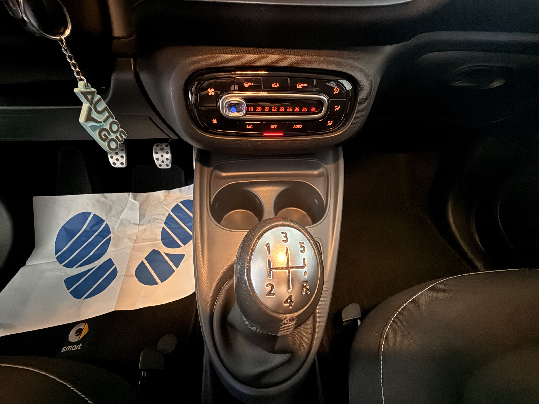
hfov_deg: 102.1
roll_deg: -2.7
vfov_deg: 85.7
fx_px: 218
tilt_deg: -44.7
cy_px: 202
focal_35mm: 14
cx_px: 270
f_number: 2.2
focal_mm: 2.22
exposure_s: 1/20
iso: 1000
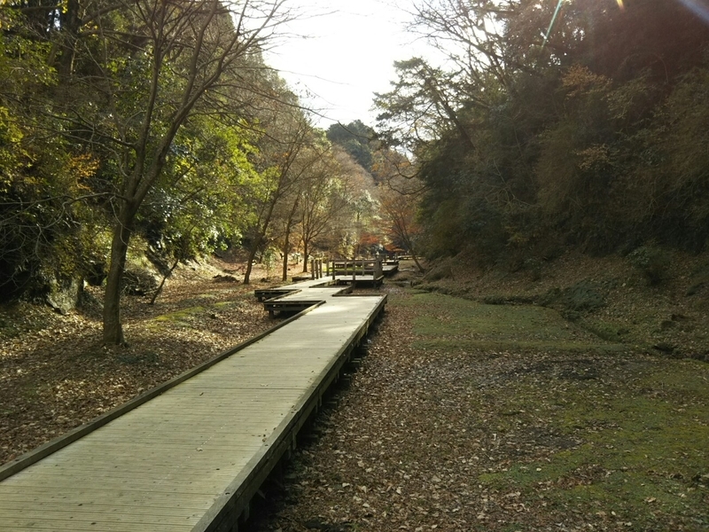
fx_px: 614
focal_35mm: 30
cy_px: 266
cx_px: 354
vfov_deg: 46.8
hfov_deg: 60.0
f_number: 2.2
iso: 25
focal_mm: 4
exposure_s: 1/320
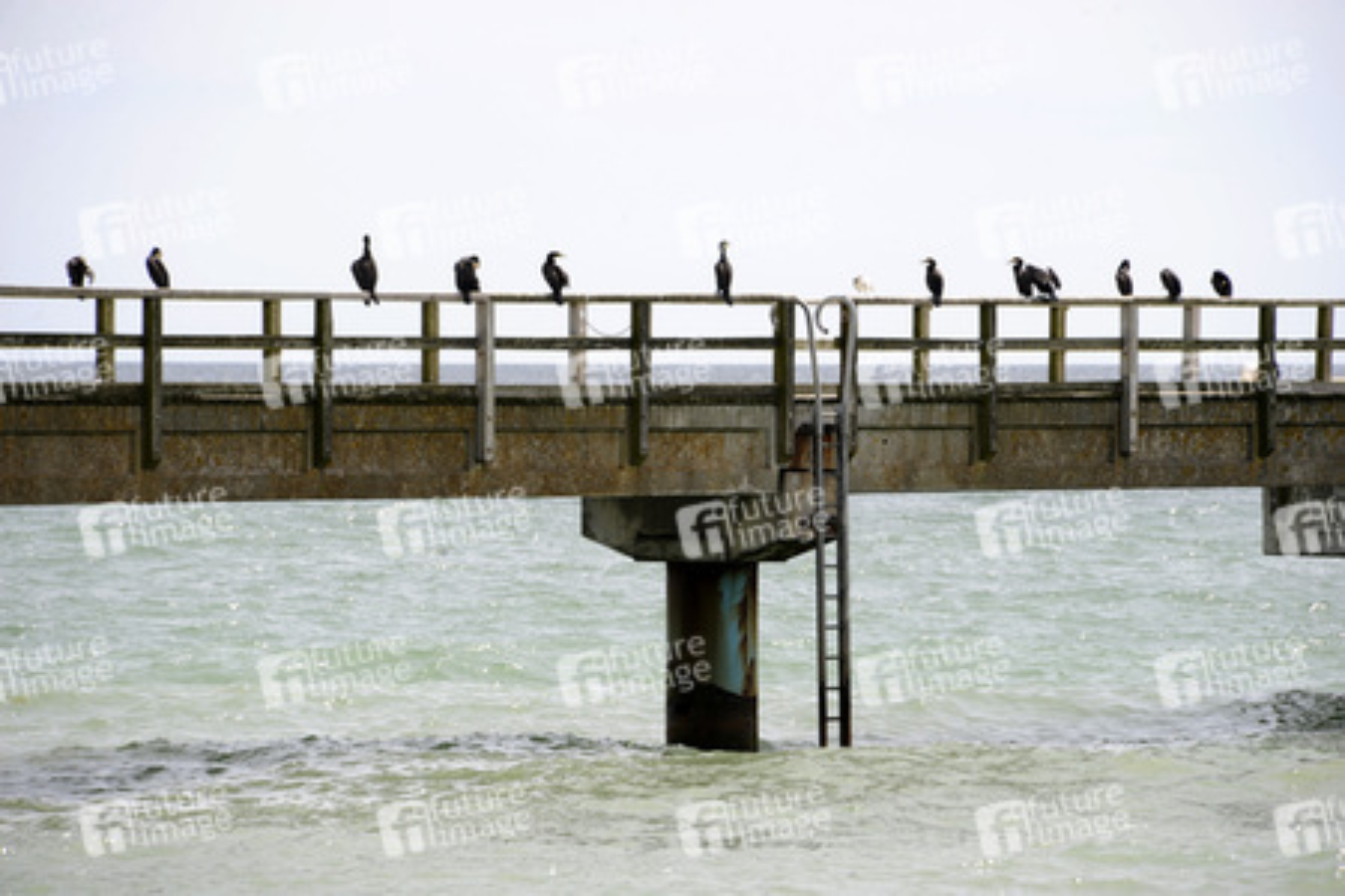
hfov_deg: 6.9
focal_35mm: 300
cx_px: 672
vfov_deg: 4.6
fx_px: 11207
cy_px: 448
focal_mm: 300
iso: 250
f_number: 10
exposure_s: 1/400
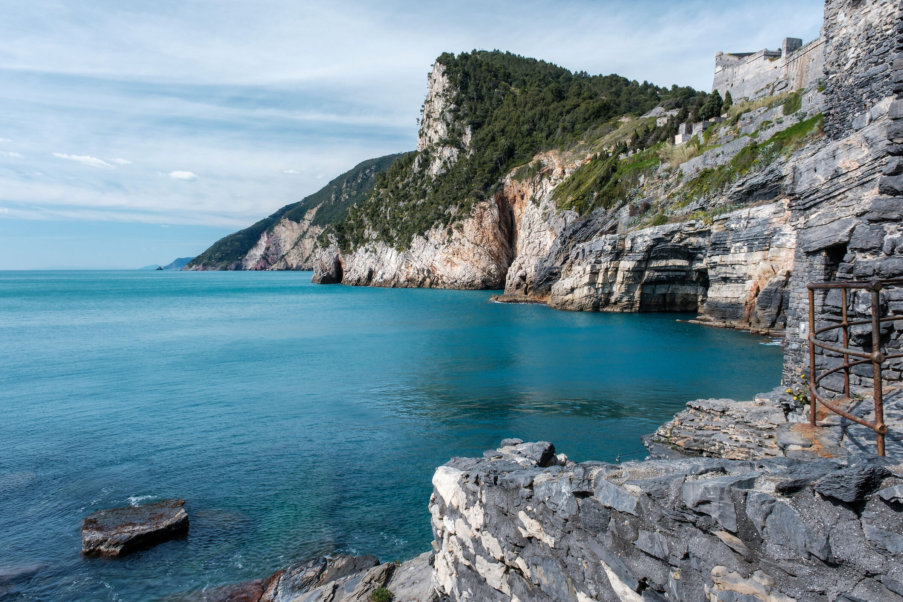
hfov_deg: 73.7
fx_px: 602
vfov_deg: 53.1
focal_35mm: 24
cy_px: 301
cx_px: 452
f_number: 10
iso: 160
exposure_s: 1/50
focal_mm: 16
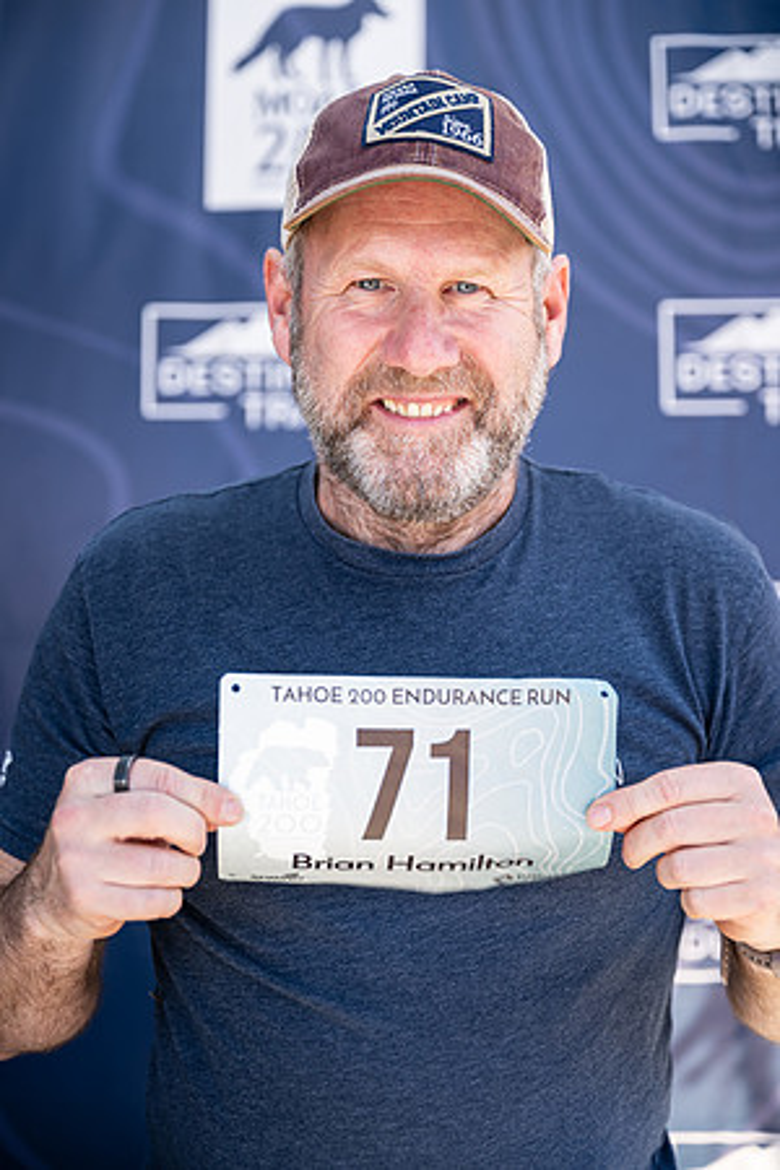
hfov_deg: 21.2
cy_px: 585
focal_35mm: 64
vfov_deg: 31.4
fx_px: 2080
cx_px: 390
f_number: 2.8
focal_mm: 64
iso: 200
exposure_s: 1/250
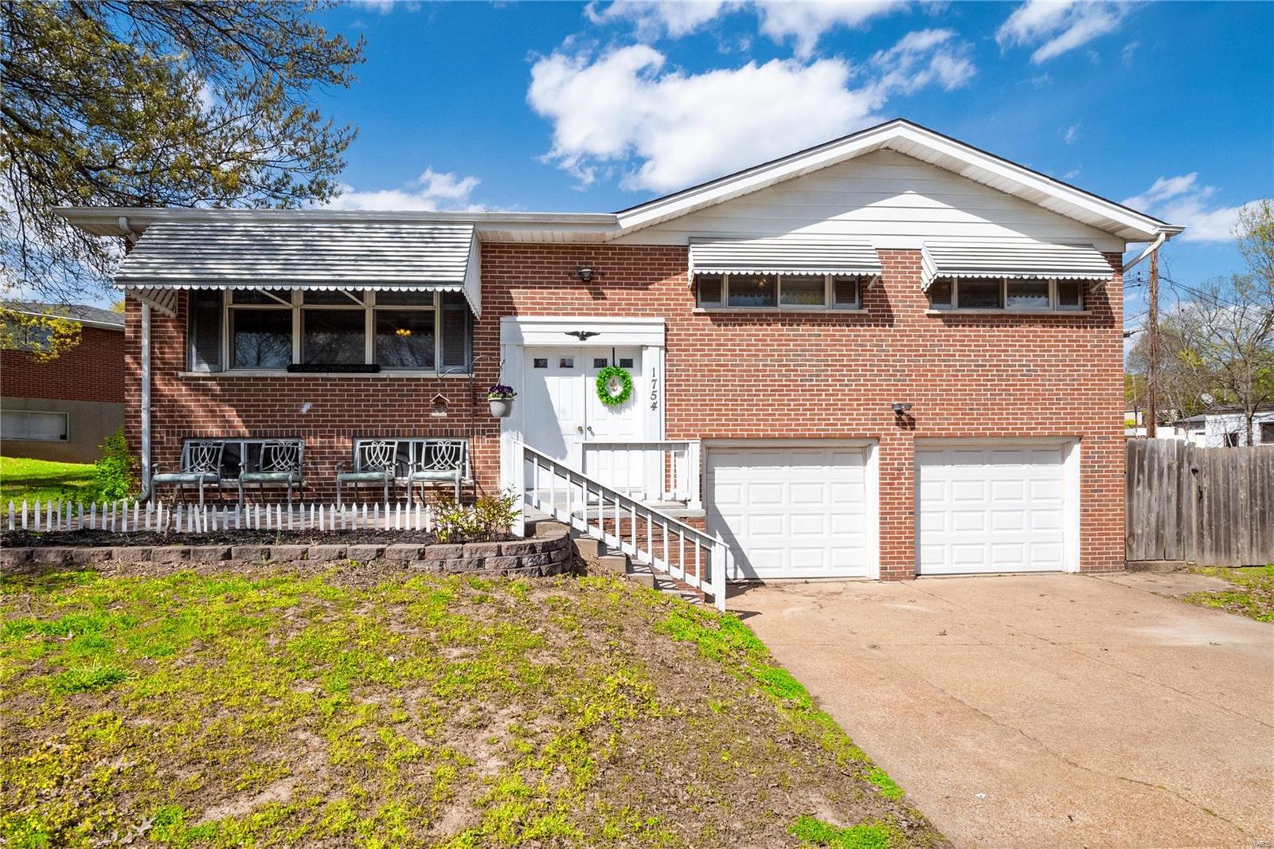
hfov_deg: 90.0
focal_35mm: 18
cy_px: 424
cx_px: 637
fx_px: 637
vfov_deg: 67.4
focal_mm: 9
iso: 400
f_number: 10
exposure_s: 1/800
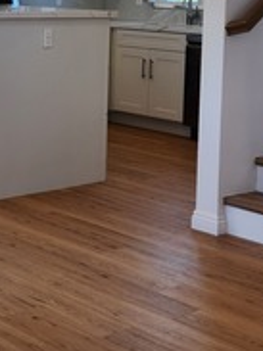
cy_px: 12
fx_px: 852
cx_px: -88
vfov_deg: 22.5
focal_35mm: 84
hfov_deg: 16.5
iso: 20
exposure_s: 1/120
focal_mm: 5.4
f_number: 1.8
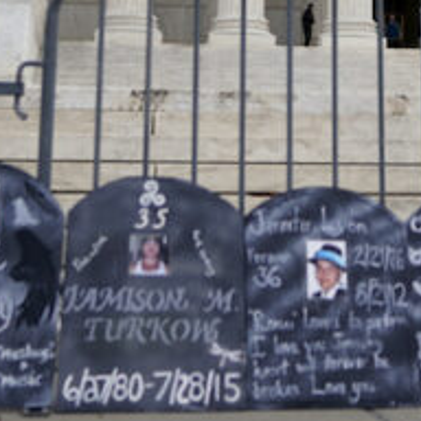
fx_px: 1500
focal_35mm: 109
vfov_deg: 14.6
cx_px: 410
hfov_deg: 15.7
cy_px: -253
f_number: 2.8
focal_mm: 24
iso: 125
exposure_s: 1/1250
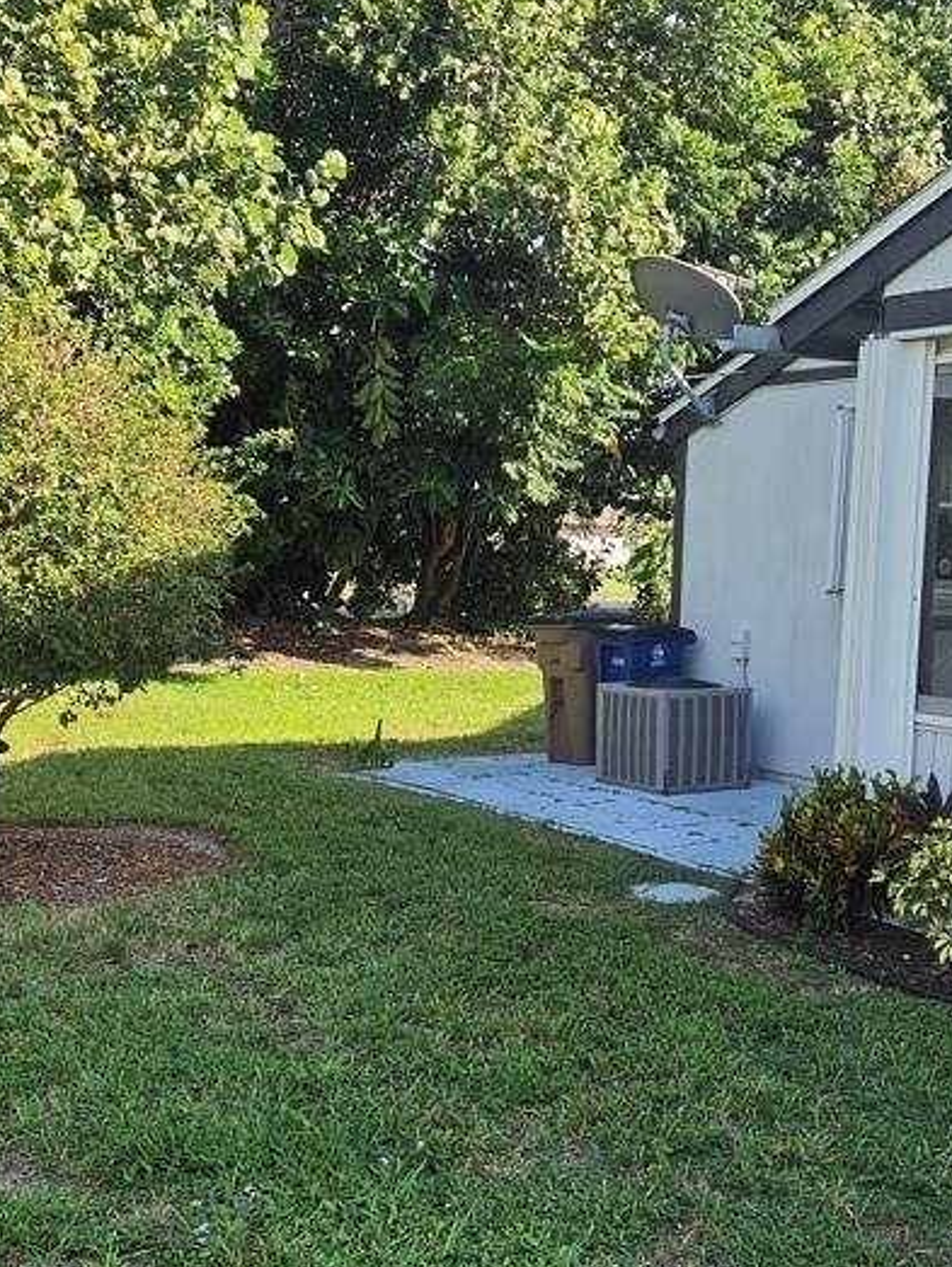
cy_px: 736
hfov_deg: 32.1
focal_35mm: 45
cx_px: 596
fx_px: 1648
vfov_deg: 41.9
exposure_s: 1/1742
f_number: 1.8
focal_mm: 5.4
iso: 80
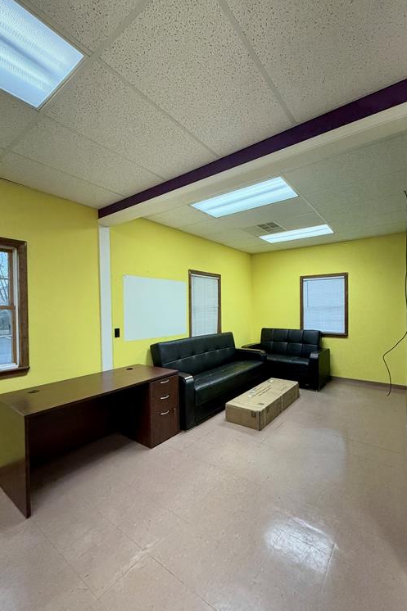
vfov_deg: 100.4
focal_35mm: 15
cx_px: 221
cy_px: 311
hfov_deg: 77.1
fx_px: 254
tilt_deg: -0.5
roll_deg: +1.5
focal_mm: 2.22
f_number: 2.2
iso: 125
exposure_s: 1/120
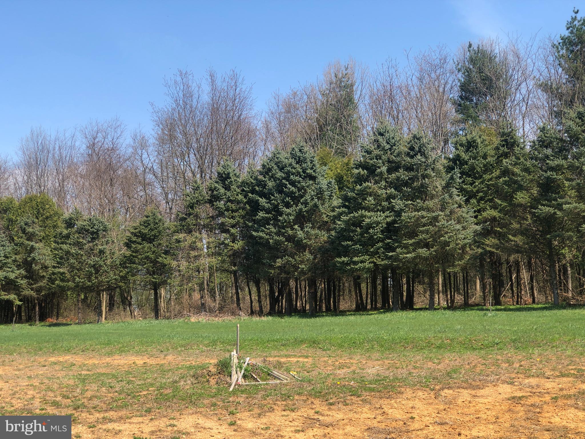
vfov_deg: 25.7
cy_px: 220
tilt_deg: +6.8
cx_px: 292
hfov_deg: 33.8
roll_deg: +2.1
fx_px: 963
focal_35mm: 57
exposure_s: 1/414
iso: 20
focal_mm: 6.6
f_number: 2.8
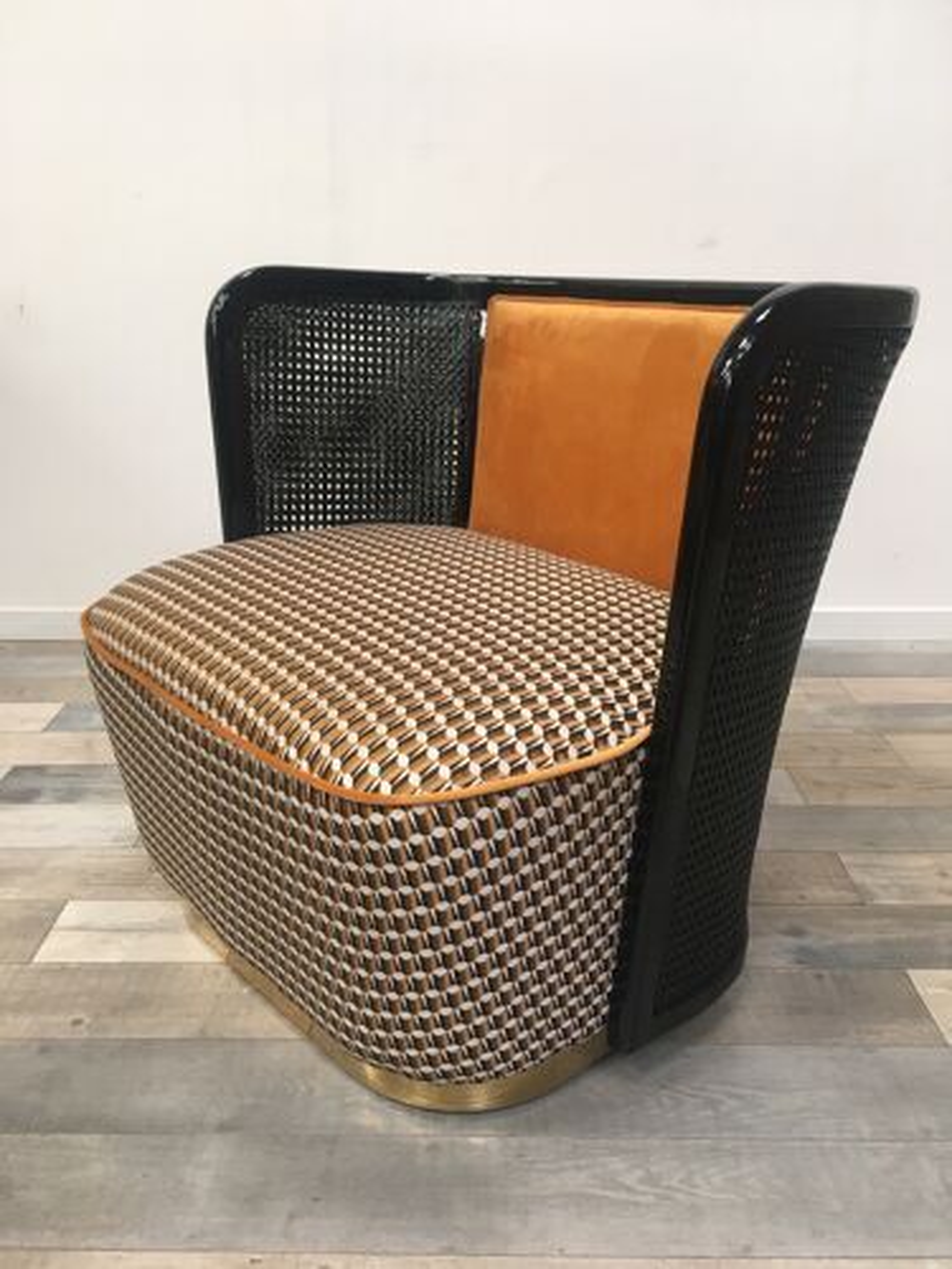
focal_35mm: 29
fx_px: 1063
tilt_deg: -22.0
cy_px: 634
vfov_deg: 61.7
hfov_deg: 48.2
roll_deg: -0.7
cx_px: 476
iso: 50
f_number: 2.2
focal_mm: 4.15
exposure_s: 1/33
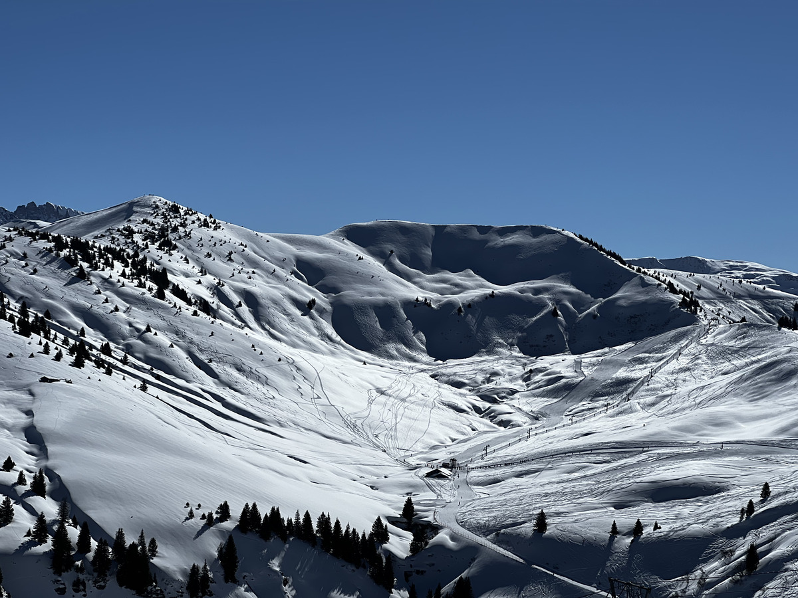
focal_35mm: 77
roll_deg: -2.7
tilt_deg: +2.5
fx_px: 1775
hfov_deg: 25.3
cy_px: 299
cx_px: 399
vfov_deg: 19.1
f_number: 2.8
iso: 25
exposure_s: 1/2660
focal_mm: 9
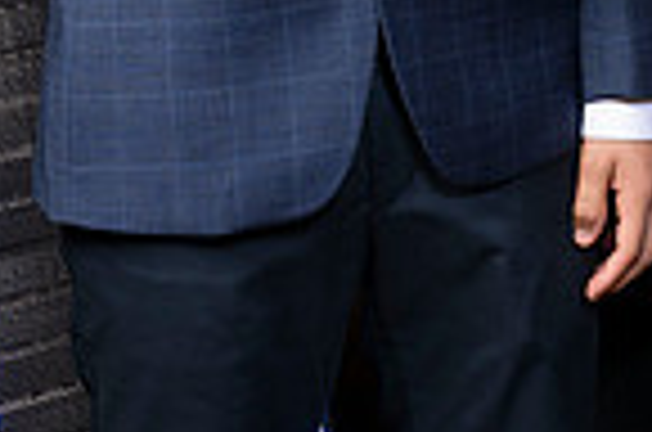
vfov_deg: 8.3
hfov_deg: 12.2
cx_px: 1099
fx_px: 2837
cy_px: -407
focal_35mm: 157
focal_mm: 31
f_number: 9
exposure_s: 1/125
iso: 320
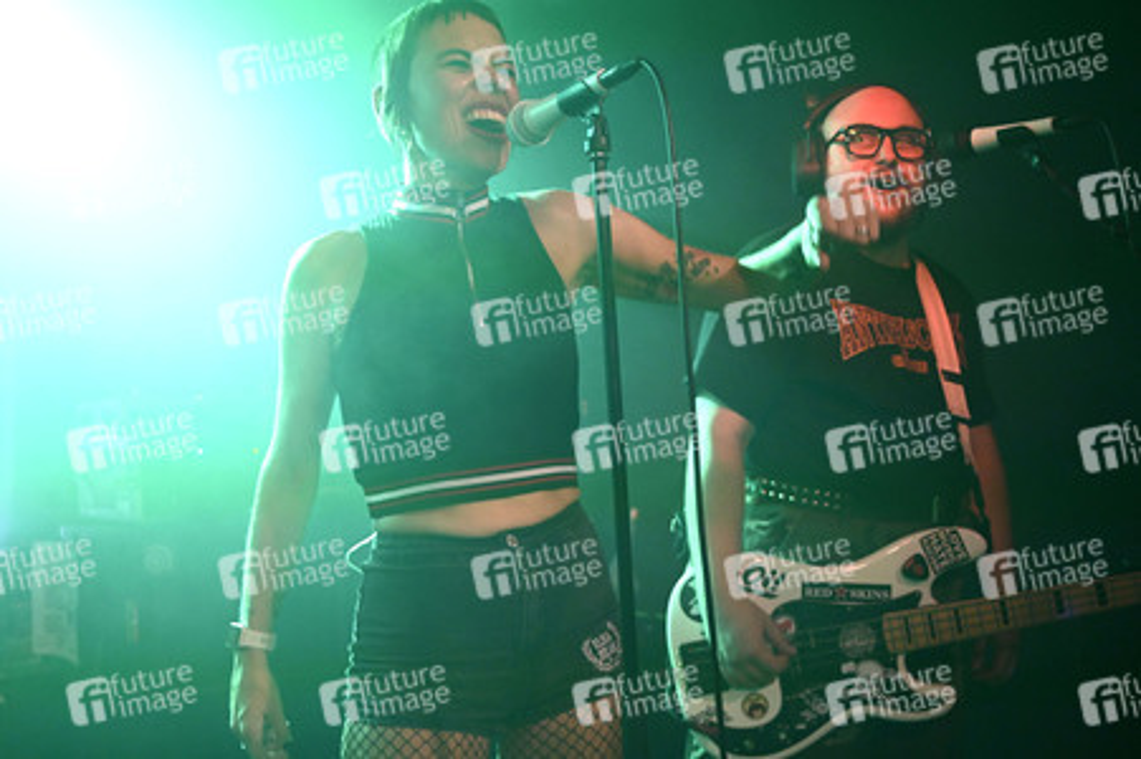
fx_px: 1330
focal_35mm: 42
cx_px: 570
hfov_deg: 46.4
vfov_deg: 31.8
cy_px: 380
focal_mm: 42
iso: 6400
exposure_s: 1/320
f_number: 3.5
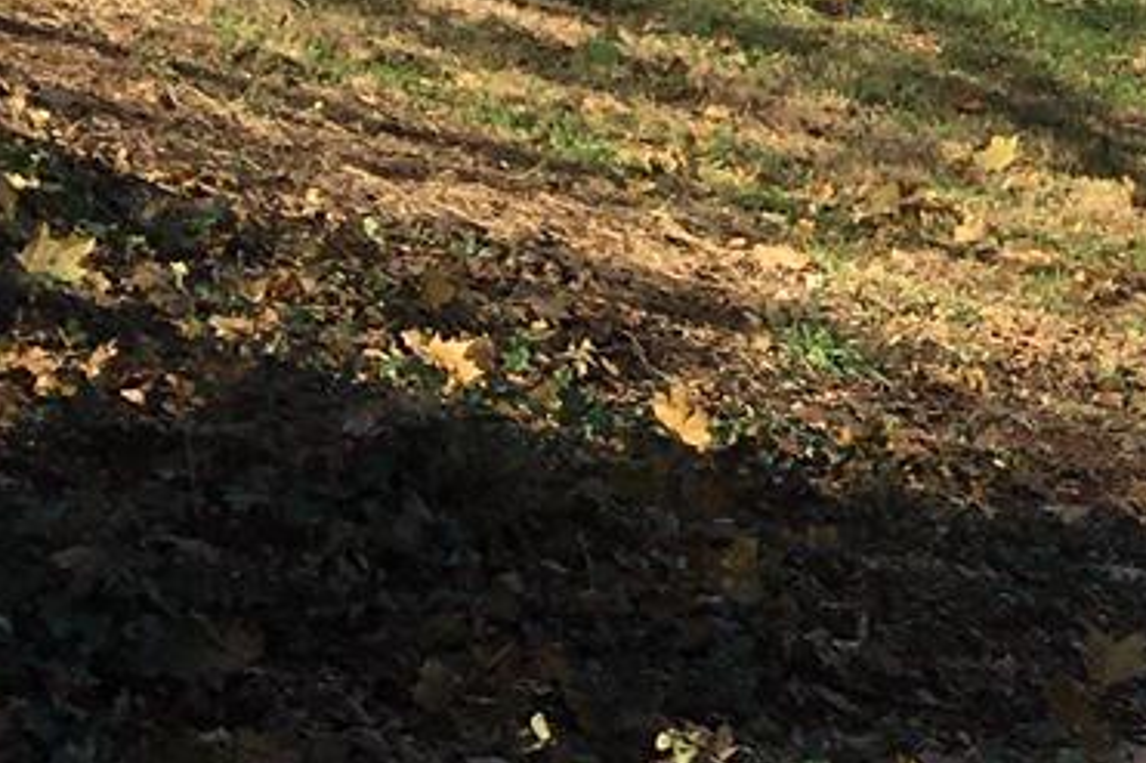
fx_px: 5218
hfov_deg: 10.7
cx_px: 2765
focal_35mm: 164
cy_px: -210
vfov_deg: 8.3
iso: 25
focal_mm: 4.15
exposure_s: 1/916
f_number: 2.2
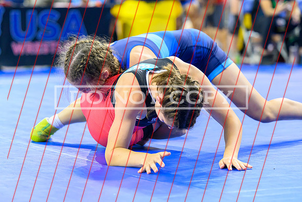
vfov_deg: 9.4
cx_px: 133
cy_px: 96
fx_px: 1229
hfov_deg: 14.0
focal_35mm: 147
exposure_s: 1/800
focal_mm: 110
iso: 4000
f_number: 2.8
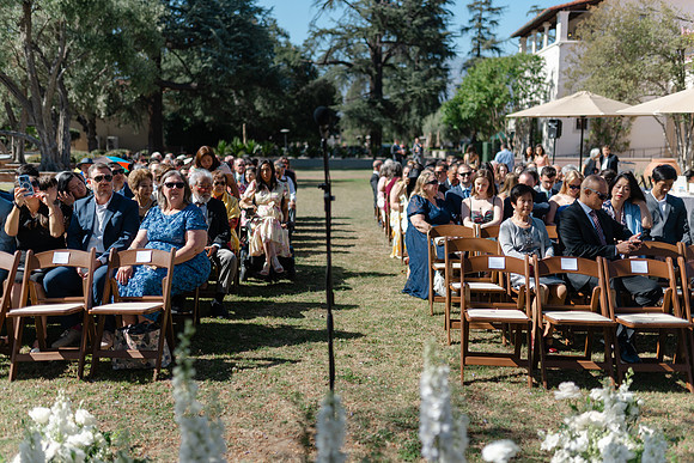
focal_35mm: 35
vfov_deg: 37.5
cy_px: 232
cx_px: 347
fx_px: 682
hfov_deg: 54.0
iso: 64
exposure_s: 1/2500
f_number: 1.4
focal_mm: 35
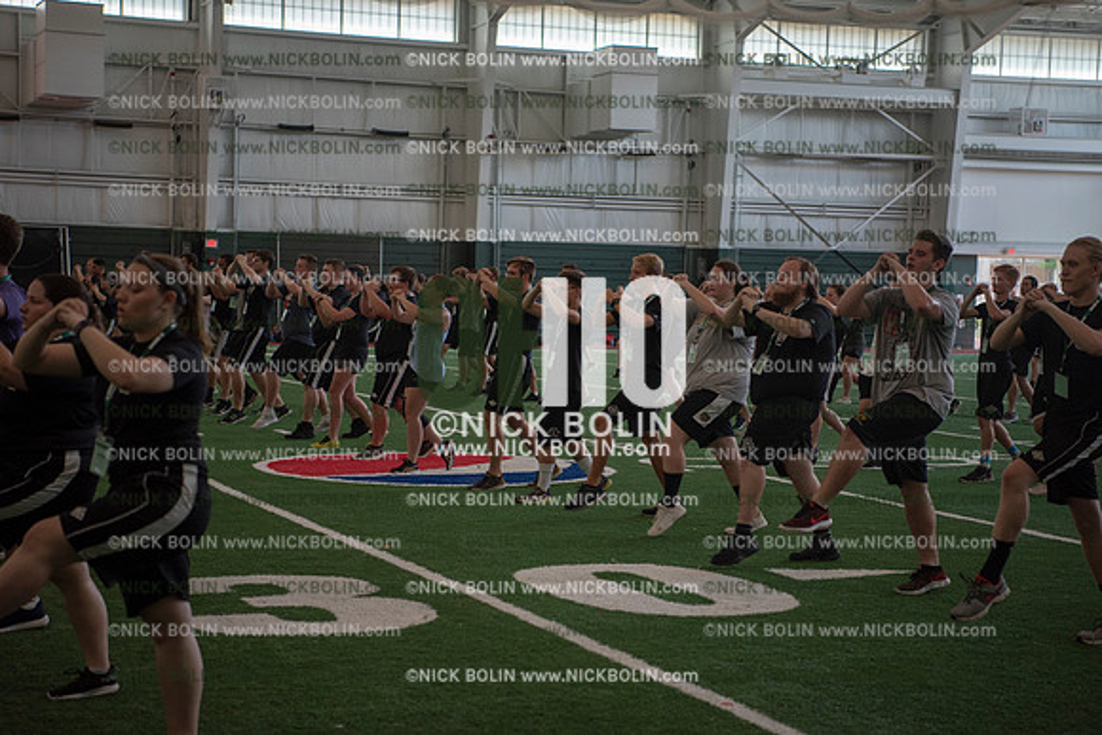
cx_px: 551
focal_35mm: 70
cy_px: 368
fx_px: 2143
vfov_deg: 19.5
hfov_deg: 28.8
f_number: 3.2
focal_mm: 70
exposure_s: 1/320
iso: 640
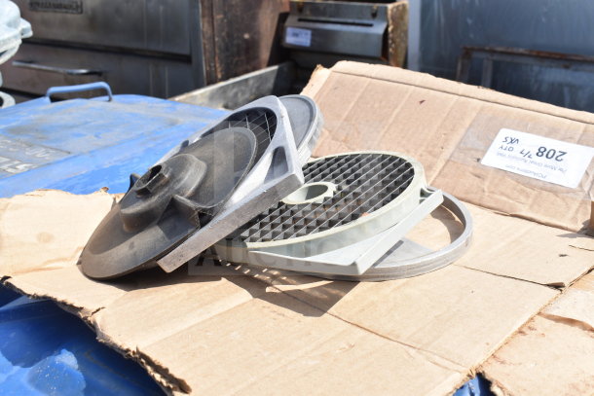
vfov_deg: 31.9
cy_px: 198
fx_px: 693
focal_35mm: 42
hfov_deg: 46.4
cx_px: 297
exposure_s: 1/320
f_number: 9
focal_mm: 28
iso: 200
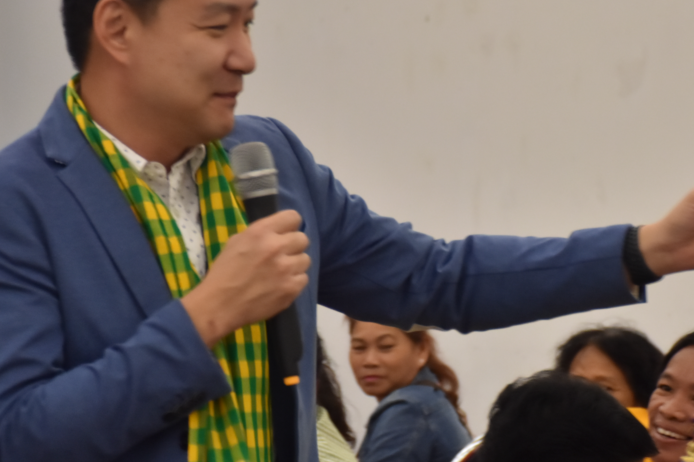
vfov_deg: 6.4
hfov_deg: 9.6
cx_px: 404
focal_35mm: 215
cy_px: 239
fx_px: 4143
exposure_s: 1/50
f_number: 5
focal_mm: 75
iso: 800
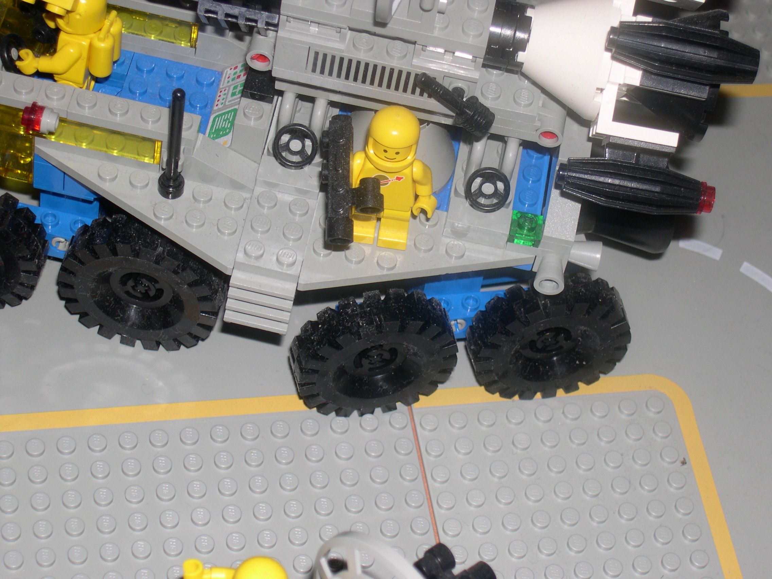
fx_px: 2052
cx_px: 386
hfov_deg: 21.3
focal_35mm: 92
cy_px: 290
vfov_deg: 16.1
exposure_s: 1/60
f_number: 4.5
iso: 100
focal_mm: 19.5
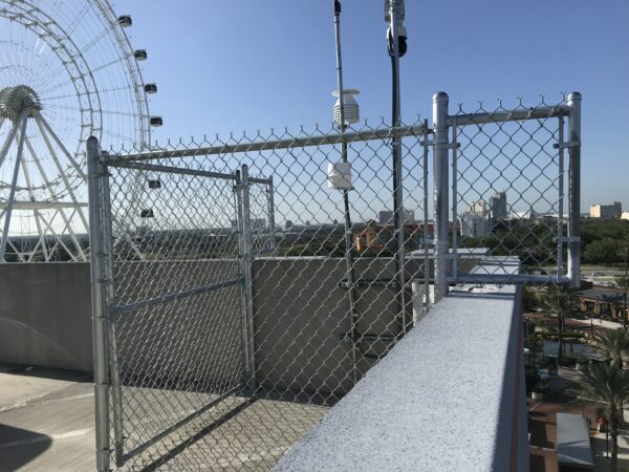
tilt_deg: -1.0
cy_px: 236
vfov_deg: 49.7
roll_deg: +1.3
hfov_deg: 63.4
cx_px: 314
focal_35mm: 28
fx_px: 509
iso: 20
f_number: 1.8
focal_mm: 3.99
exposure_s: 1/3831
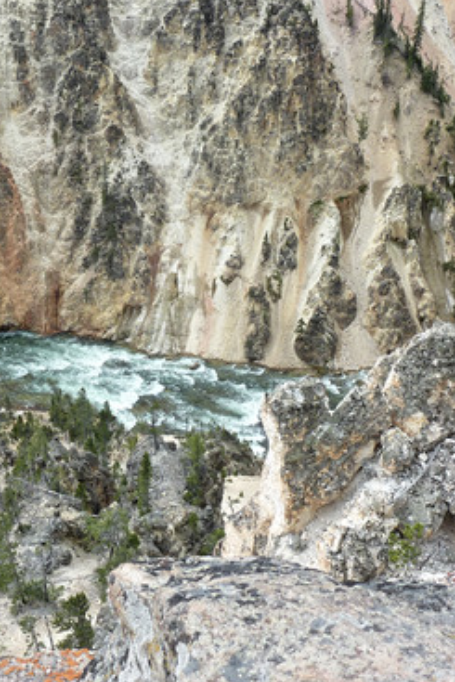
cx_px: 150
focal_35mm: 49
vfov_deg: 40.2
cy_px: 288
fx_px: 928
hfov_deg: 27.4
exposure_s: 1/250
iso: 80
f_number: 4
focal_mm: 4.4
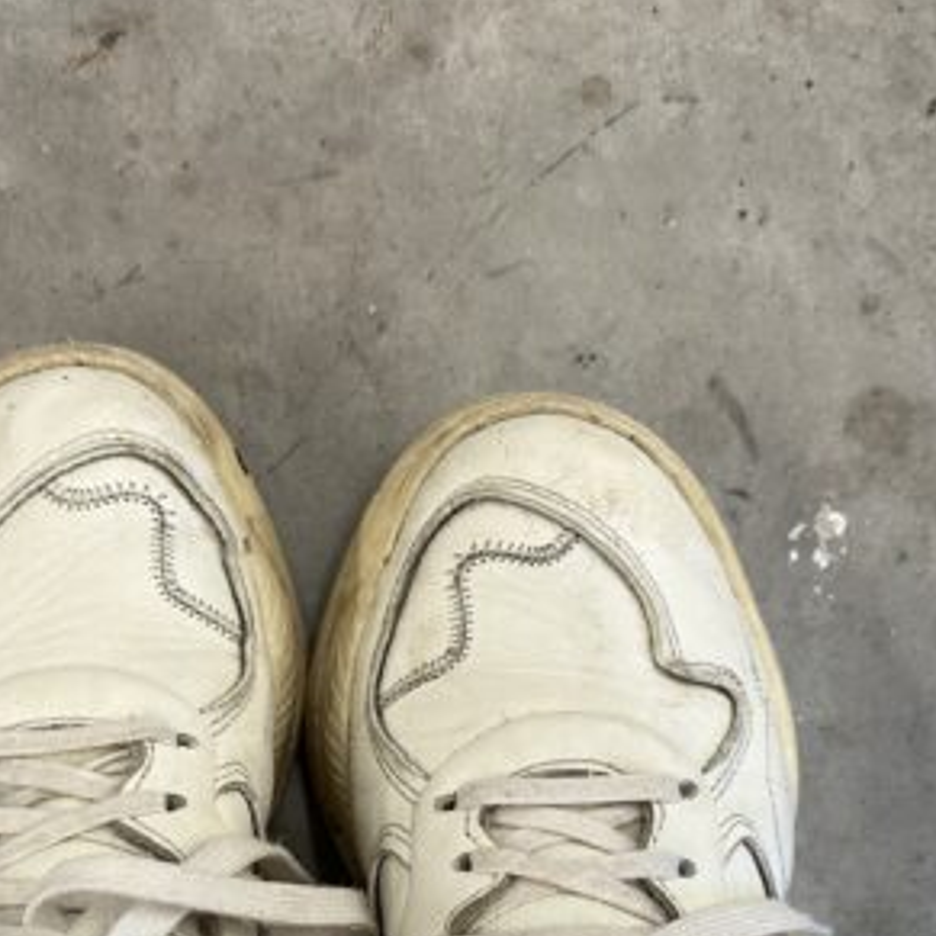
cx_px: 325
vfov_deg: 29.2
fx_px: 1713
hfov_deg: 30.4
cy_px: 856
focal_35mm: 56
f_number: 1.78
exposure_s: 1/60
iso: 160
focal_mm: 6.86
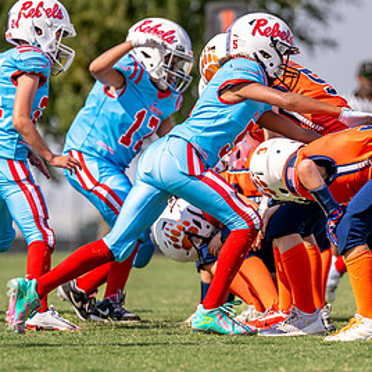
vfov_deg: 3.7
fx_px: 5799
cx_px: 228
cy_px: 120
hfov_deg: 3.7
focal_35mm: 477
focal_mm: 200
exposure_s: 1/3200
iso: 125
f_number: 2.8
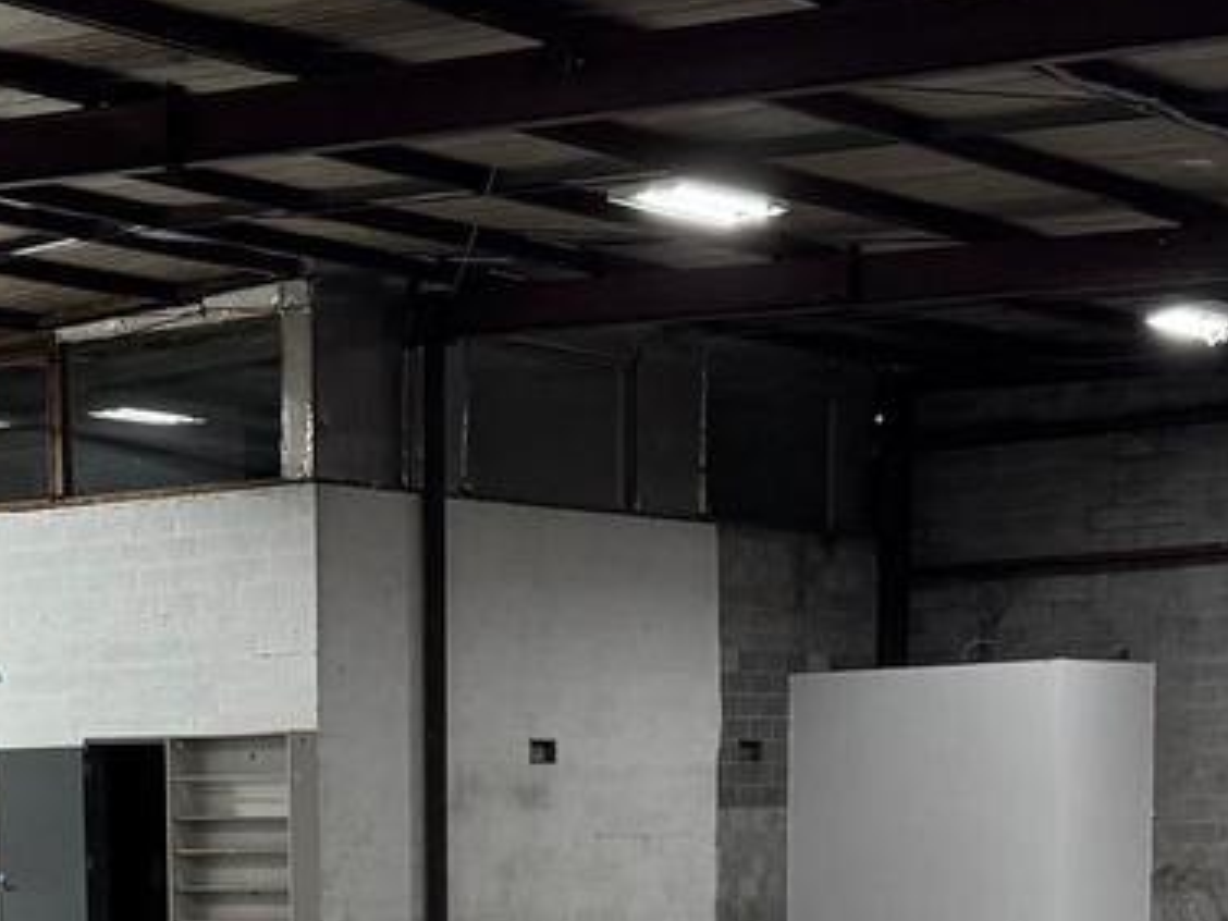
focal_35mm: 92
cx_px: 167
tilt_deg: -6.3
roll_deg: +1.0
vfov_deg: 15.4
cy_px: 1143
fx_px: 3264
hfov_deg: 20.9
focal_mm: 6.76
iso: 250
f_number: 1.78
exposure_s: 1/60
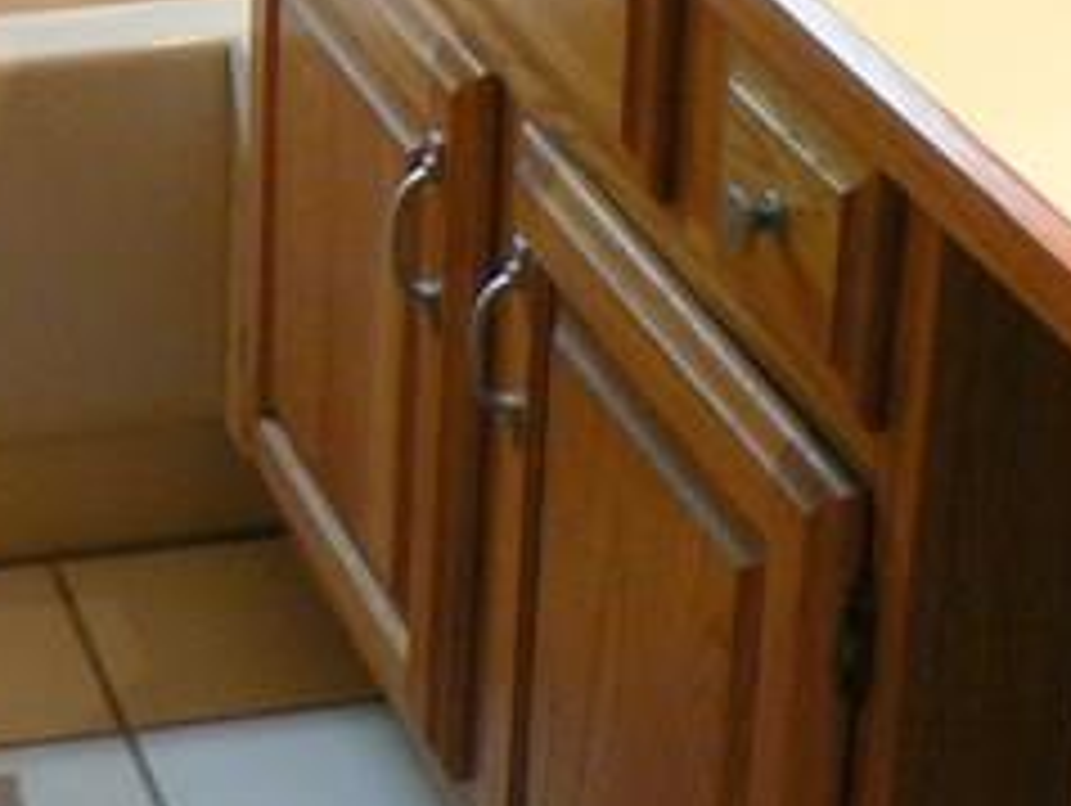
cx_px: -63
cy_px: -486
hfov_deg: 15.9
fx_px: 3747
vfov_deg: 11.6
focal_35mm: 121
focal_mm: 6
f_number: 2.8
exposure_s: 1/30
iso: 200
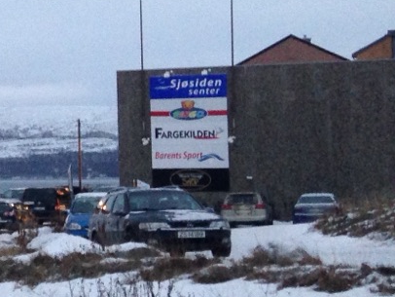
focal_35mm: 130
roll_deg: -0.4
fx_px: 1484
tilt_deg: +1.6
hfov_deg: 13.2
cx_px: -381
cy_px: 103
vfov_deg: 11.4
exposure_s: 1/20
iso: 160
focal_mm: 4.12
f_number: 2.4
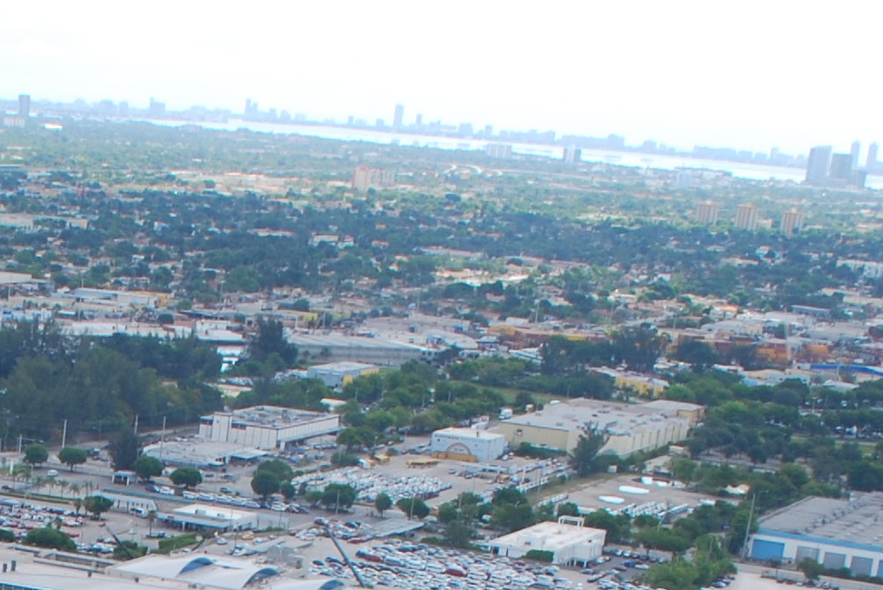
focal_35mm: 103
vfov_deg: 12.2
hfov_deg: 18.5
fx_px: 2529
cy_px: 1061
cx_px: -248
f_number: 6.3
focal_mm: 18
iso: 100
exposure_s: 1/160
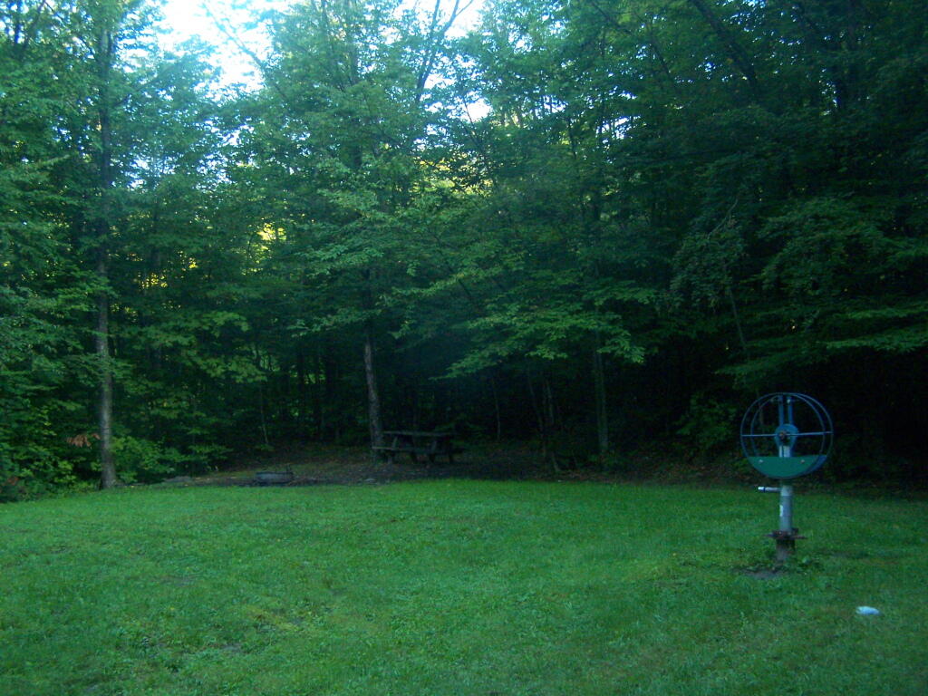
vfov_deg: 37.7
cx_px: 464
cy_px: 348
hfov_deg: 49.0
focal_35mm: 38
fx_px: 1019
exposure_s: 1/160
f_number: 2.8
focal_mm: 6.3
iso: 400
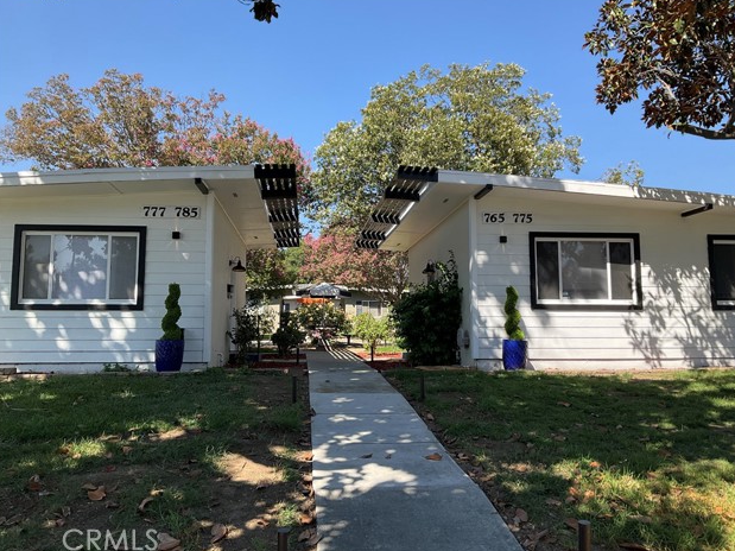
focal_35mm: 30
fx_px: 637
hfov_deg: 60.0
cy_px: 272
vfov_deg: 46.8
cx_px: 373
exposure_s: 1/816
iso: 25
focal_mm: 3
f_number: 1.8
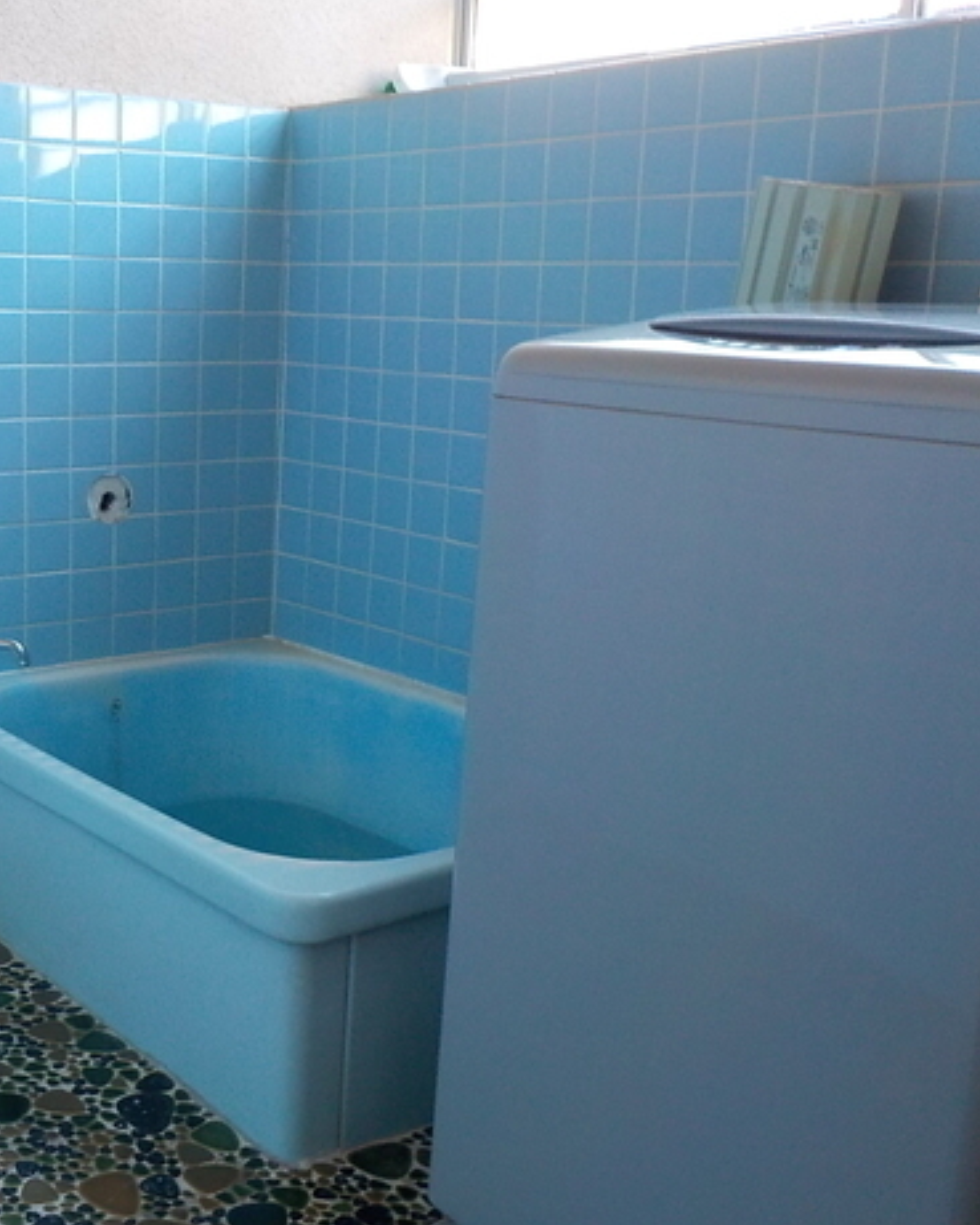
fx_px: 1450
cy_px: 618
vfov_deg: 45.8
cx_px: 170
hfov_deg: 35.9
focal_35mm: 40
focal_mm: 4.1
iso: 220
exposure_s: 1/30
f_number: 3.3
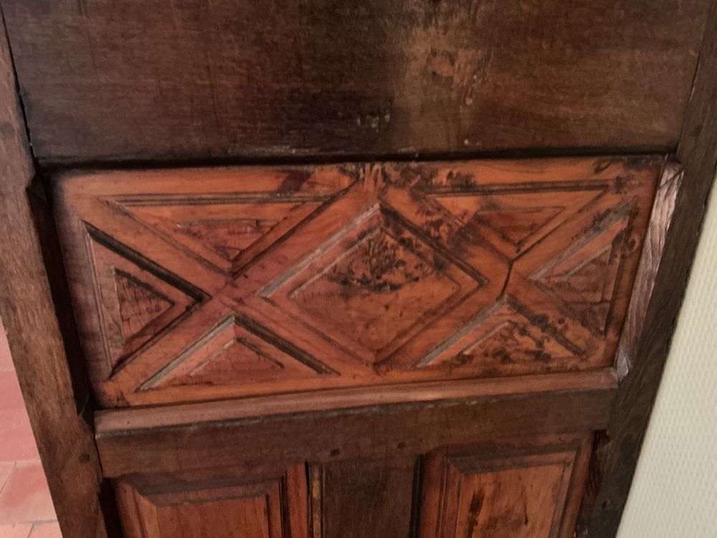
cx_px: 358
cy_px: 269
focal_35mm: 29
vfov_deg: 48.2
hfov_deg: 61.7
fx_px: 601
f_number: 1.8
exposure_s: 1/15
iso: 500
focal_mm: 3
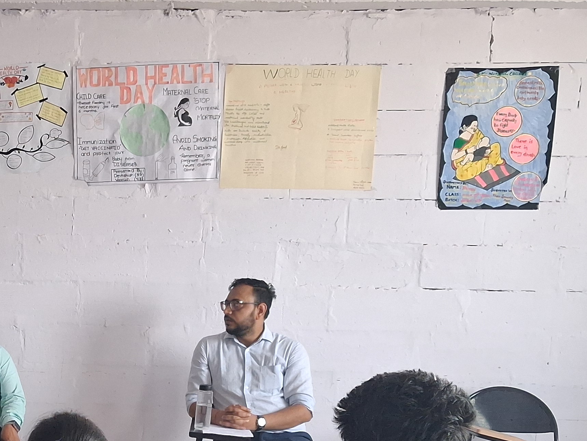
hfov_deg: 28.8
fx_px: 1085
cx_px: 30
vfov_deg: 21.9
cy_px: 466
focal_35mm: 64
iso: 500
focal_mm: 4
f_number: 1.8
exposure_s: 1/120
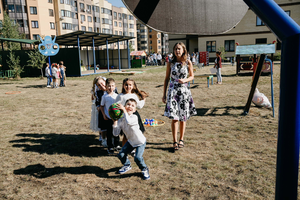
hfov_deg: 58.7
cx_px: 150
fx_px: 267
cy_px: 100
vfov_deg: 41.1
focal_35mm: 32
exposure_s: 1/400
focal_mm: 32
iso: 160
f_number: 8
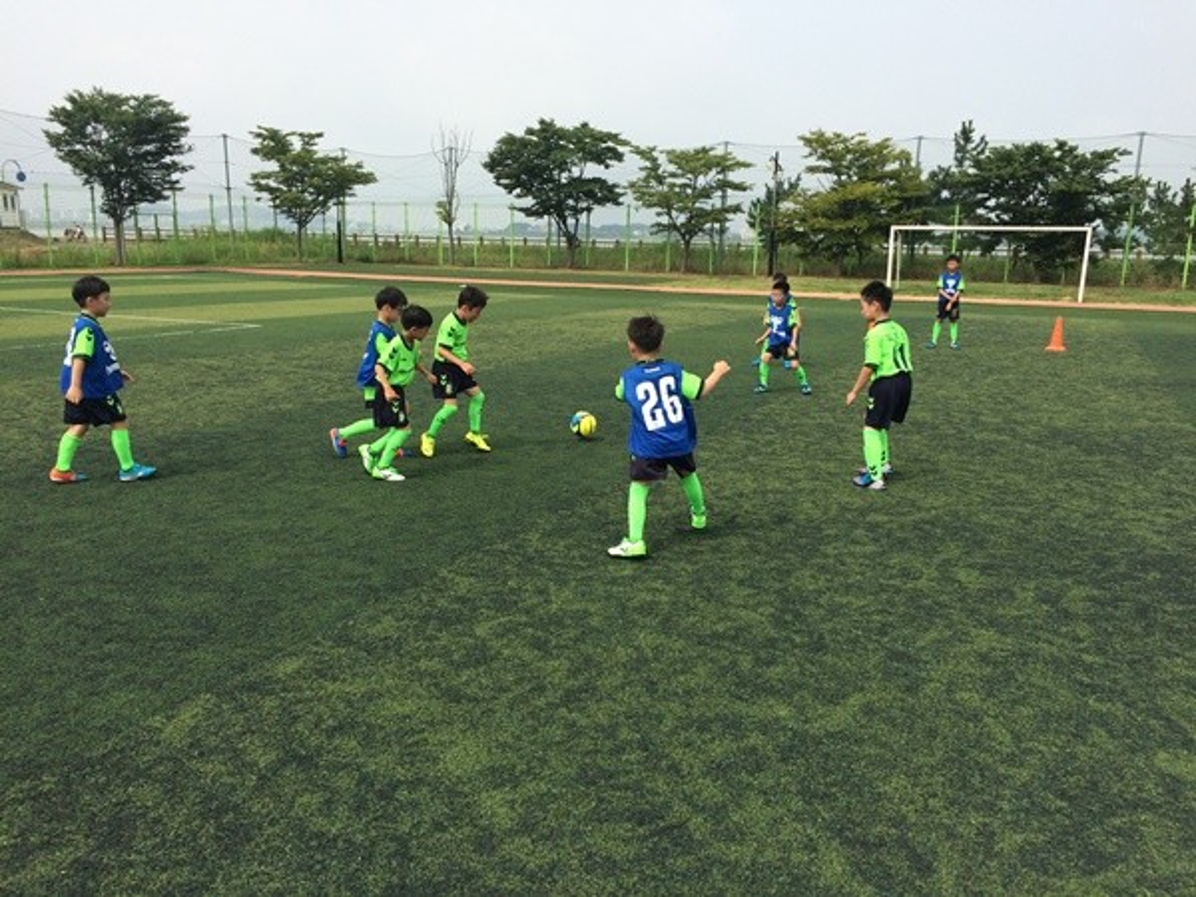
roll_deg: -0.3
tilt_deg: -12.8
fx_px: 1002
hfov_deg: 61.7
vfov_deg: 48.2
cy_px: 448
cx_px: 598
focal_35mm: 29
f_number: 2.2
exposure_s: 1/2740
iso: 32
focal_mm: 4.15
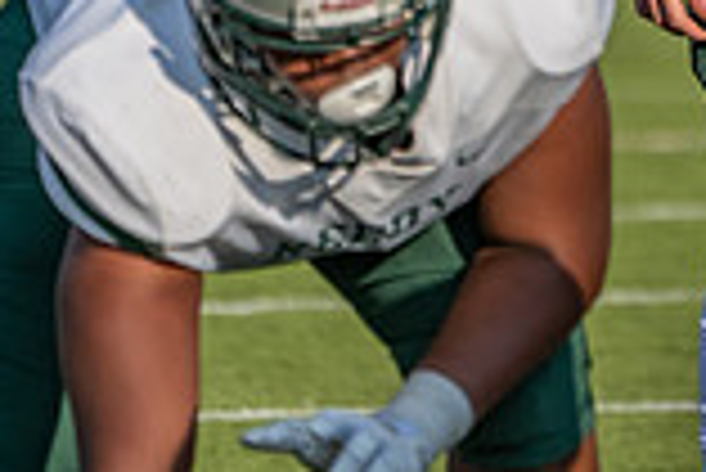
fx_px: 28953
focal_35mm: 1475
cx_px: 800
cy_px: -393
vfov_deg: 0.9
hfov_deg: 1.4
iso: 200
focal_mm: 400
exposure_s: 1/1250
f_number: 5.6
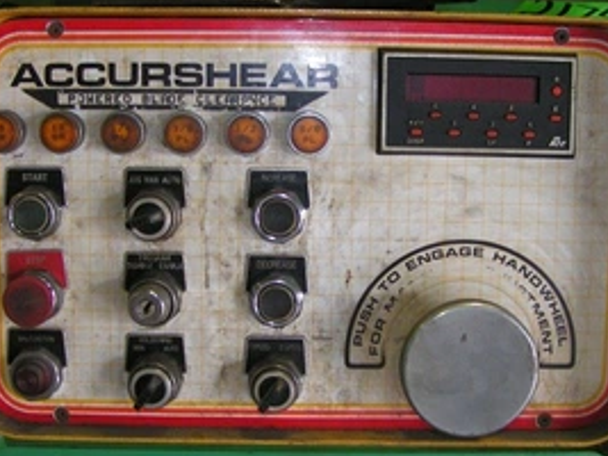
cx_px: 310
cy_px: 230
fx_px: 1001
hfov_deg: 33.8
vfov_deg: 25.6
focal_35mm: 57
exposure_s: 1/40
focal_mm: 5.8
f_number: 2.8
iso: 200
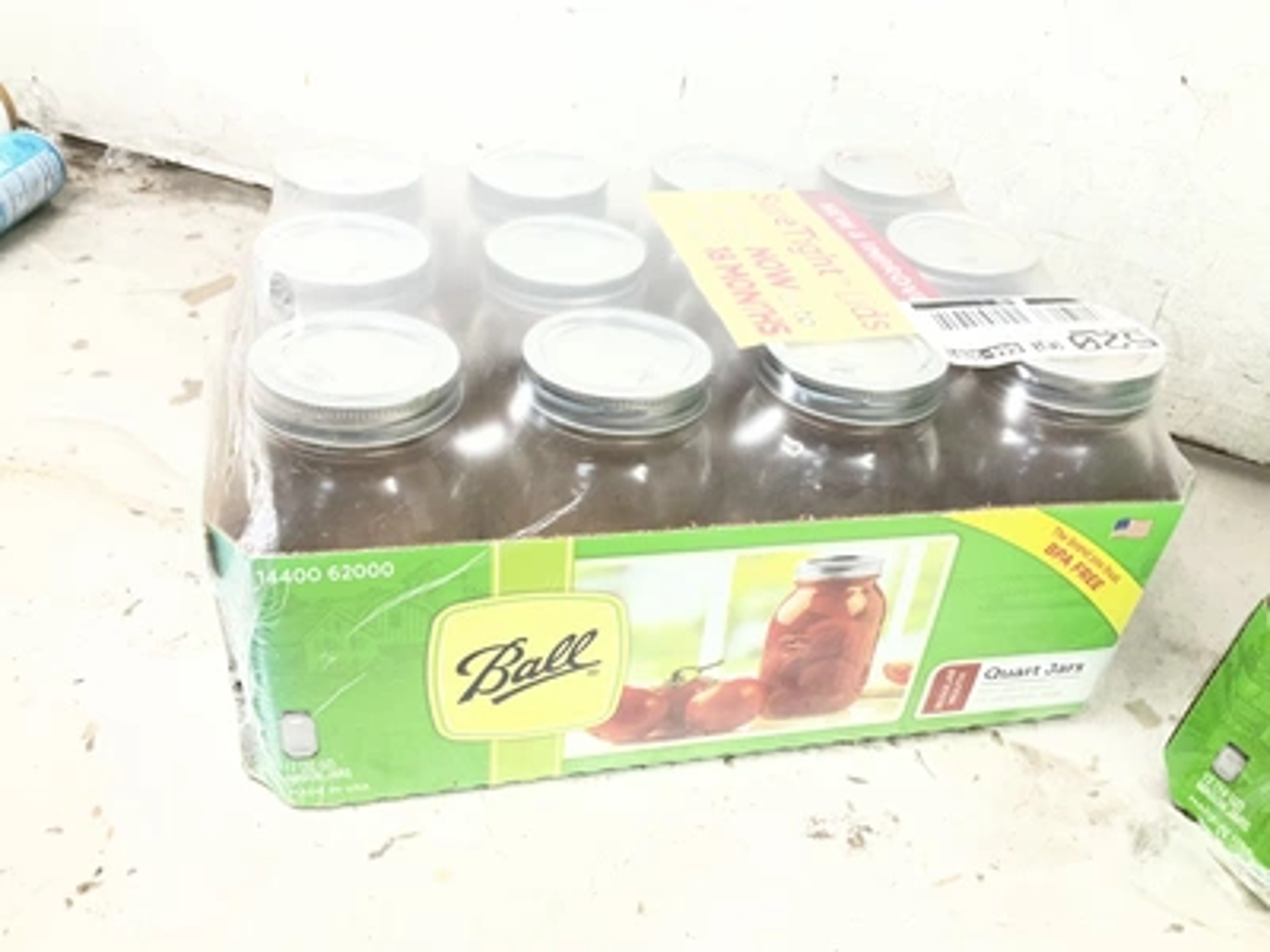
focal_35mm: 29
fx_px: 1064
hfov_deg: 61.7
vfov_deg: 48.2
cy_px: 476
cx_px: 635
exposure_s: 1/120
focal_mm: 3
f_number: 1.8
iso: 32
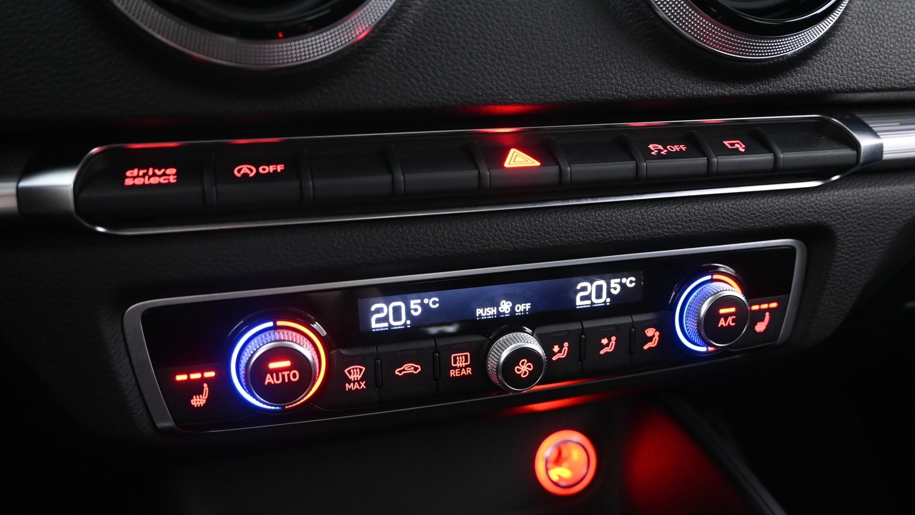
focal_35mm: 32
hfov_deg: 61.0
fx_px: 776
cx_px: 455
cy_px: 288
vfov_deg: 36.6
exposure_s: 1/13
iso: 3200
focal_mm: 20
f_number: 3.8
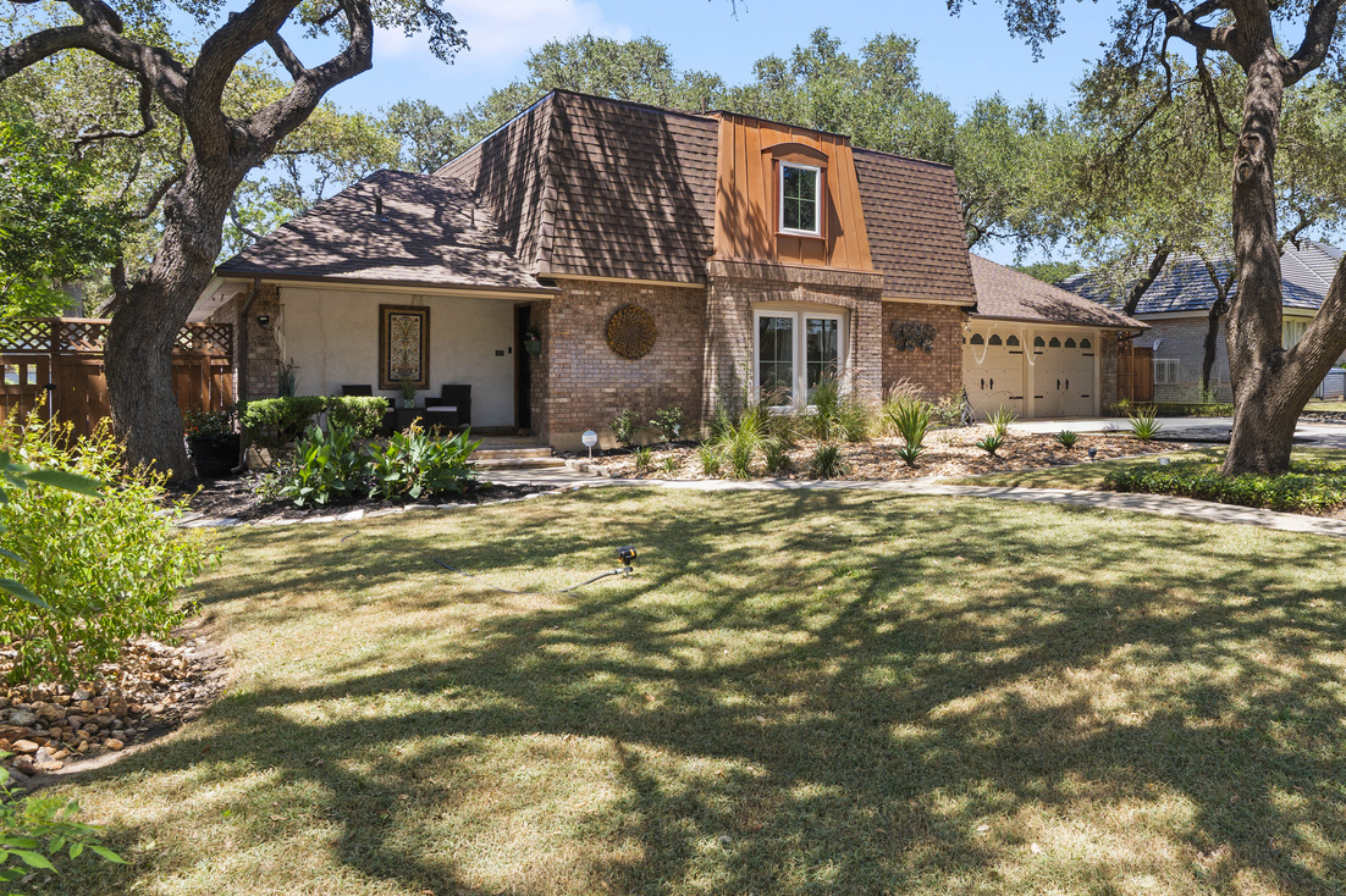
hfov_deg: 69.1
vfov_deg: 51.0
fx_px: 934
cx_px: 916
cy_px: 376
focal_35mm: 25
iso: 200
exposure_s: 1/30
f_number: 9
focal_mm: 17
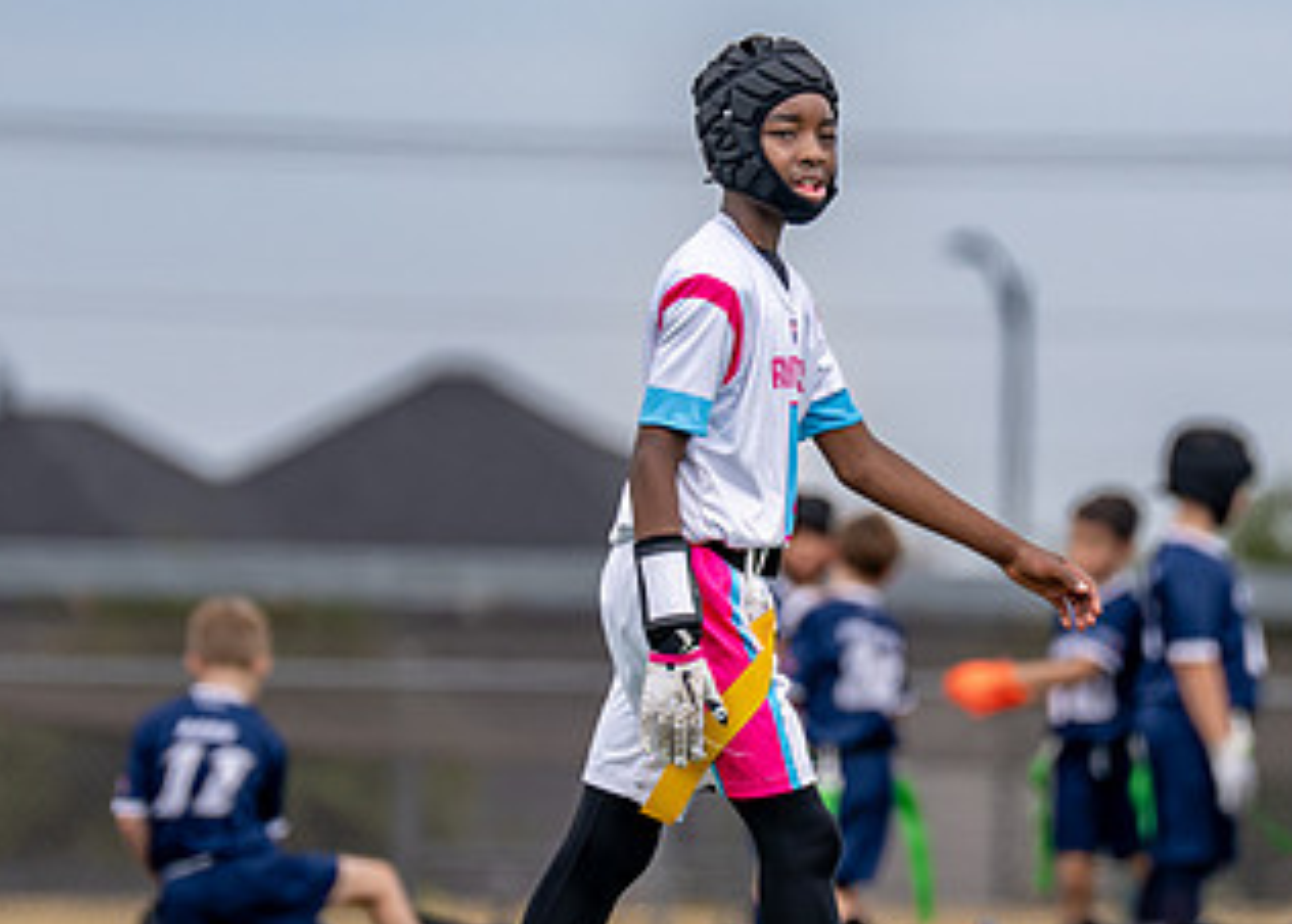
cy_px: 482
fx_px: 20888
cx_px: 890
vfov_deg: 2.5
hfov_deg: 3.5
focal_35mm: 569
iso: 100
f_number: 2.8
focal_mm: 200
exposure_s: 1/2000
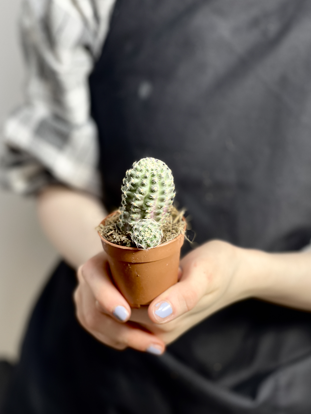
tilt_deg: -28.3
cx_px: 149
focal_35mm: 68
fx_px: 815
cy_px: 211
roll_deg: -0.7
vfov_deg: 28.6
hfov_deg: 21.6
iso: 125
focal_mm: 7.5
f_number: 2.2
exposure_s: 1/50
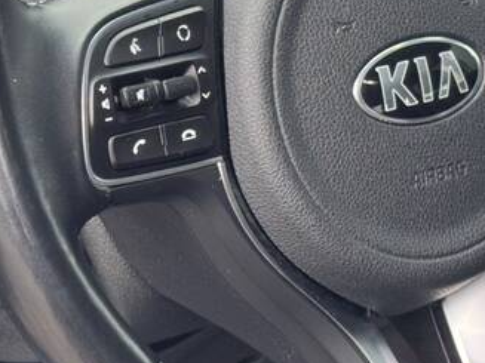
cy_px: 53
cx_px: 271
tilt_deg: -24.3
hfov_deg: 11.2
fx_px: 2465
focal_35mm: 176
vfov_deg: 8.4
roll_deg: -4.7
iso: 125
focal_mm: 6.76
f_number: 1.78
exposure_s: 1/60
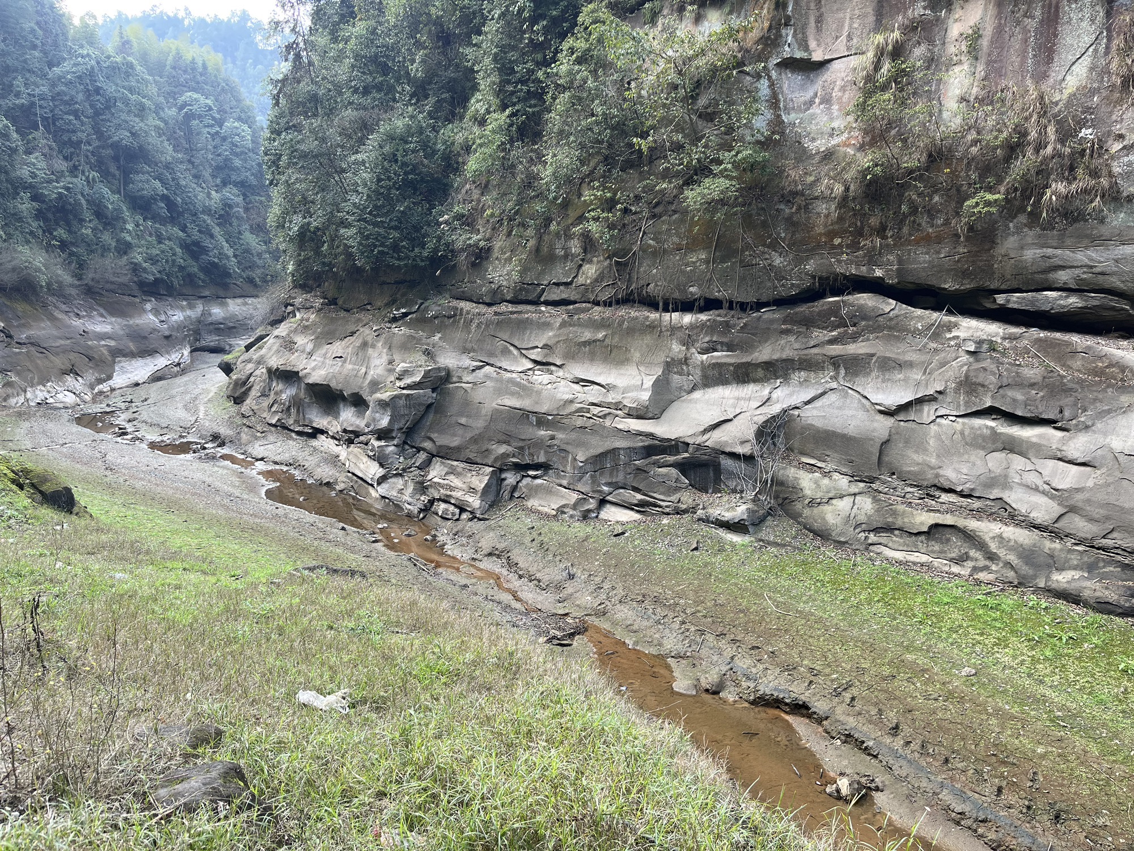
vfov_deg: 53.1
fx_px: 852
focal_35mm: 26
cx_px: 567
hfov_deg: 67.3
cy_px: 426
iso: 32
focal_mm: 5.1
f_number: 1.6
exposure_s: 1/129
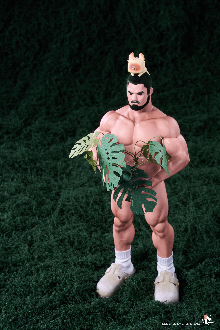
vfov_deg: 28.8
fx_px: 641
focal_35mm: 70
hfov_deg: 19.5
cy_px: 165
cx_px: 110
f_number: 16
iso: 100
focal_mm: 70
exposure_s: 1/125
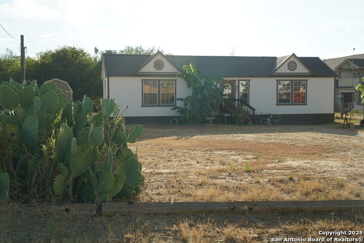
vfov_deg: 31.2
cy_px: 122
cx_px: 182
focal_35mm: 43
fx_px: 435
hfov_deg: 45.4
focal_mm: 43
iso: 250
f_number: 8
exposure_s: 1/250
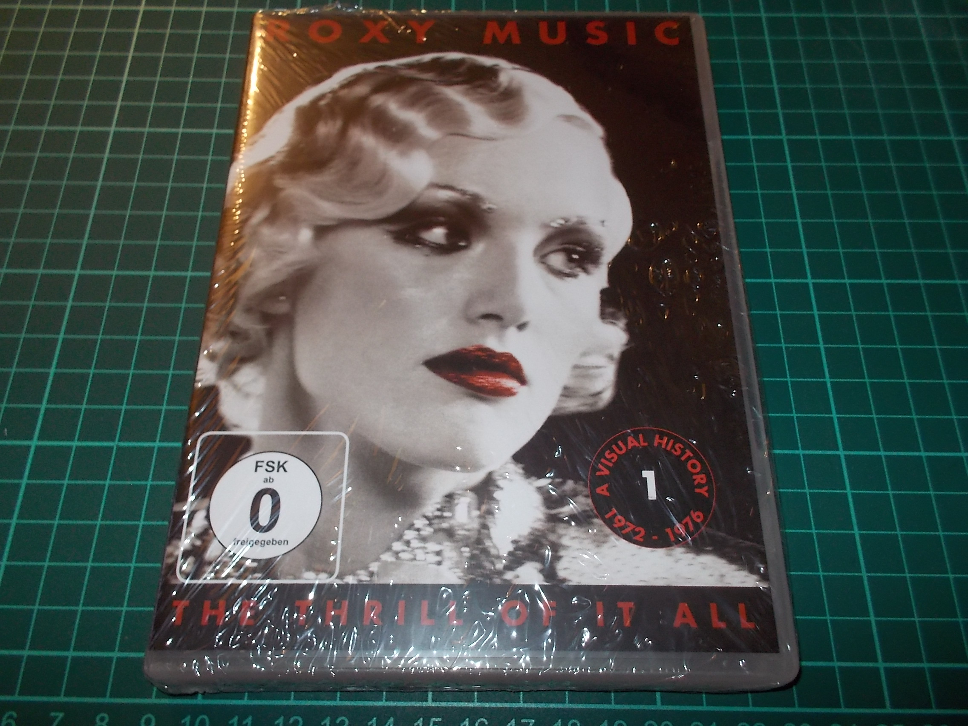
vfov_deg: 48.2
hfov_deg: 61.7
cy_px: 363
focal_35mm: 29
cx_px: 484
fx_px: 811
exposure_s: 1/30
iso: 200
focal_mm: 4.1
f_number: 3.3
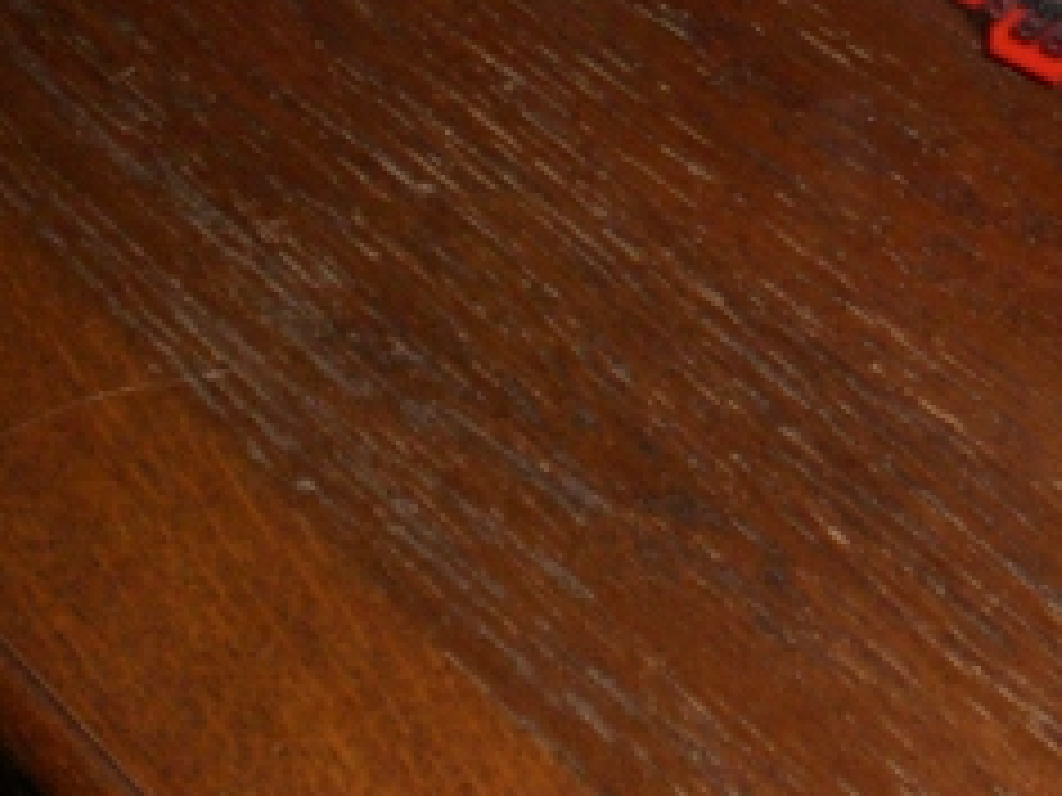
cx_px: 1134
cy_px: -274
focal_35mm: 103
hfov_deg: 18.4
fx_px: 3160
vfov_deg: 13.8
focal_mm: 6.3
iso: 200
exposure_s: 1/60
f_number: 3.1
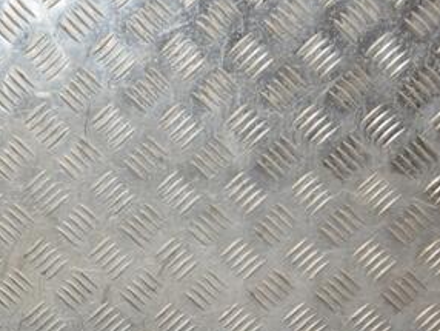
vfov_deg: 10.9
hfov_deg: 14.3
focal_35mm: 136
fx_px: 1730
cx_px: 40
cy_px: 291
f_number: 4.8
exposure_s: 1/160
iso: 800
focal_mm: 45
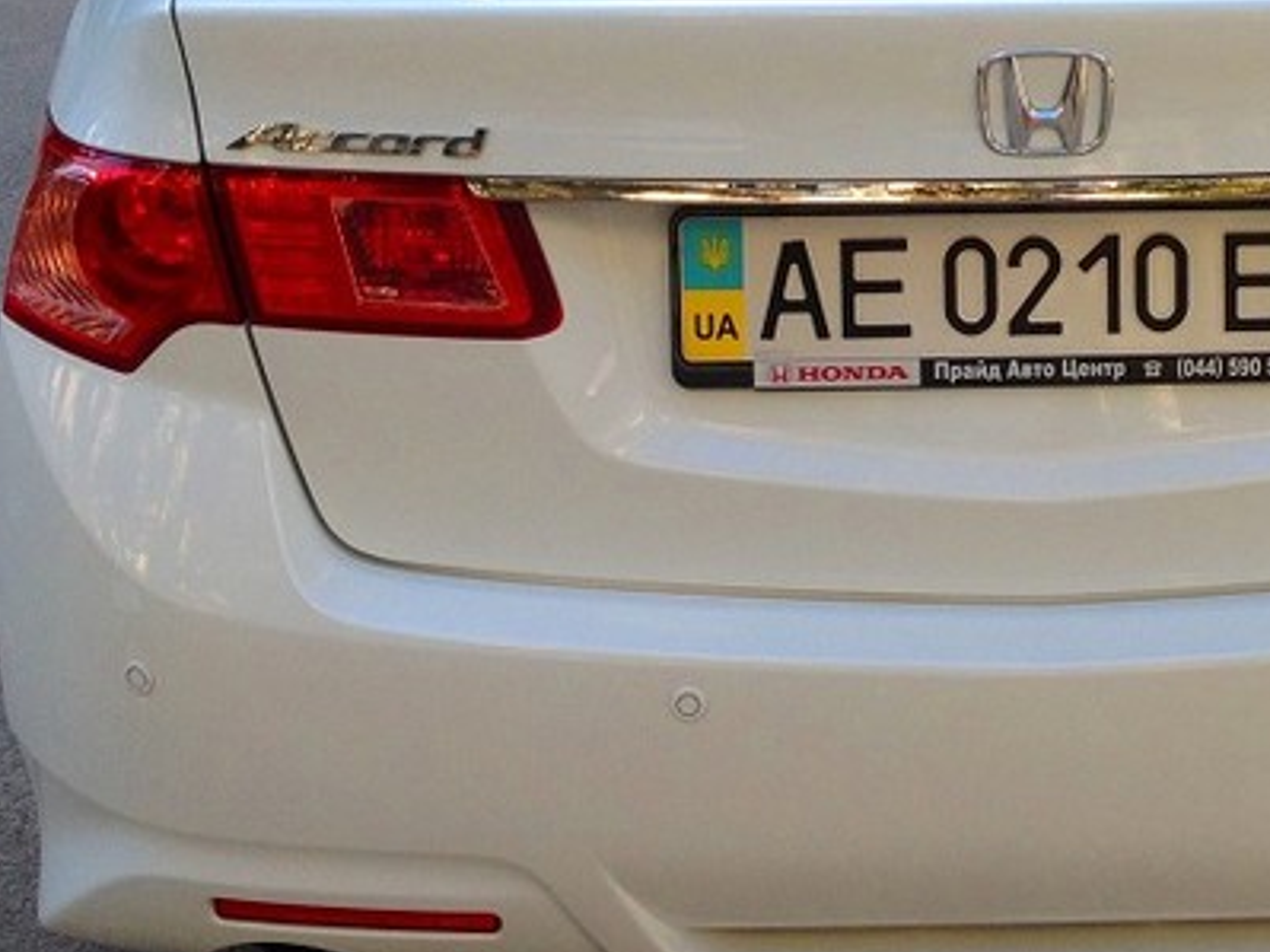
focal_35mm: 81
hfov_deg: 23.8
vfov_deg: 18.1
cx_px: 1007
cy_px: 220
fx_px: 2971
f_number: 2.4
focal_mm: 4.28
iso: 64
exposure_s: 1/302
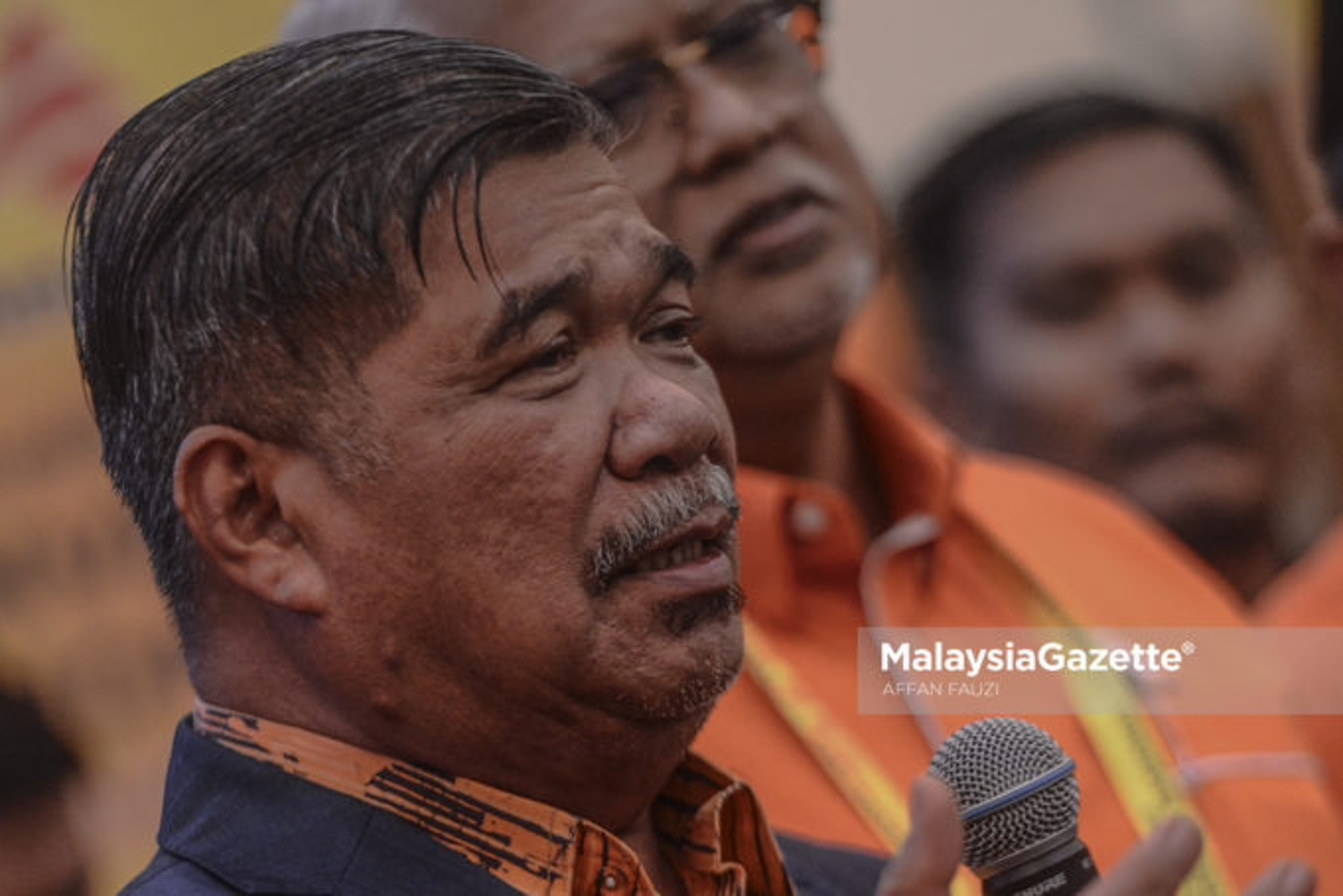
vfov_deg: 6.9
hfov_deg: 10.3
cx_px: 672
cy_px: 448
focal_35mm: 200
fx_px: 7461
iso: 4000
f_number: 2.8
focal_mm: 200
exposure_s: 1/125
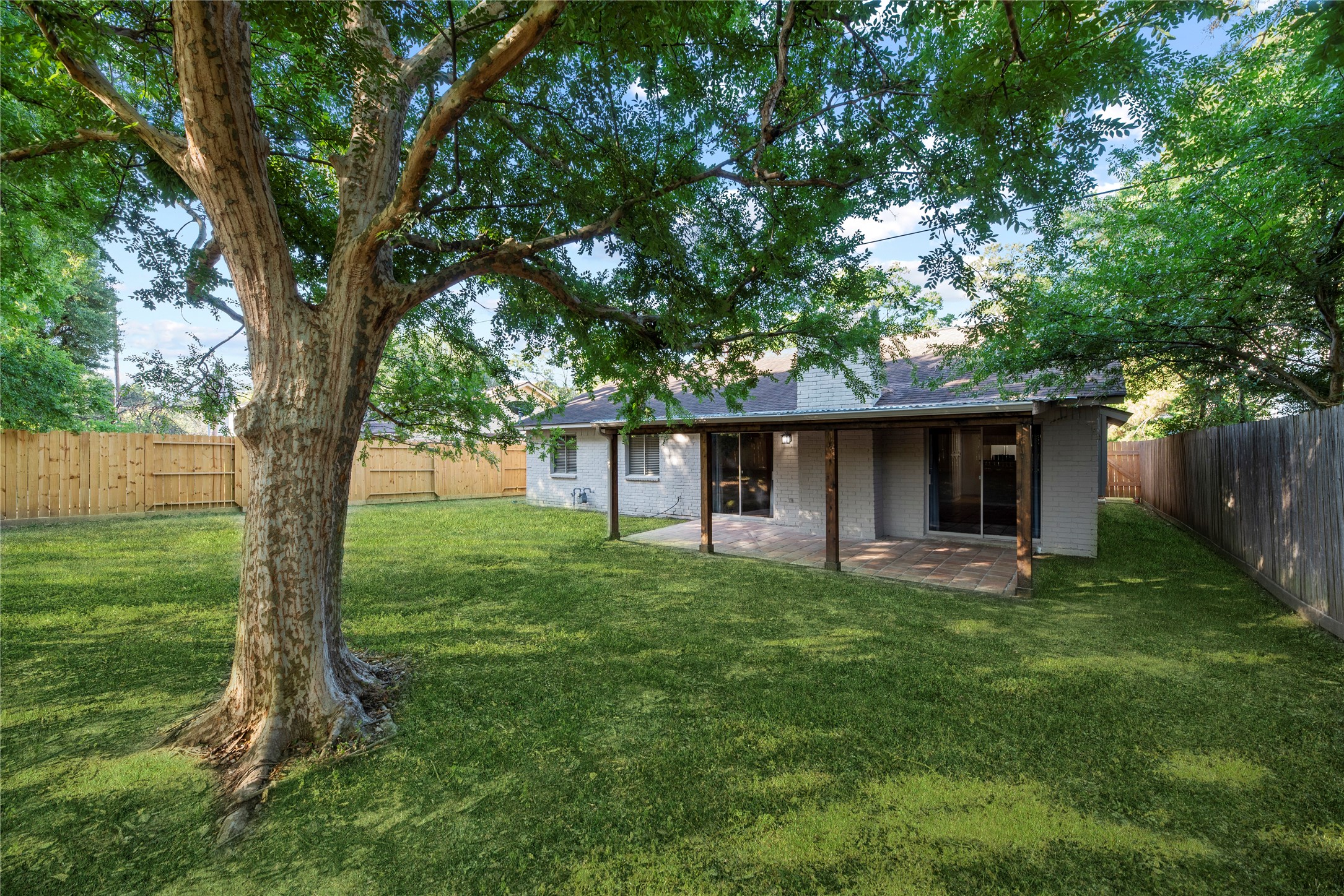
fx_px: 523
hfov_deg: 104.2
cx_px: 672
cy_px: 448
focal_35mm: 14
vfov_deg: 81.2
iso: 320
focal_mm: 14
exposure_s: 1/30
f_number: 8
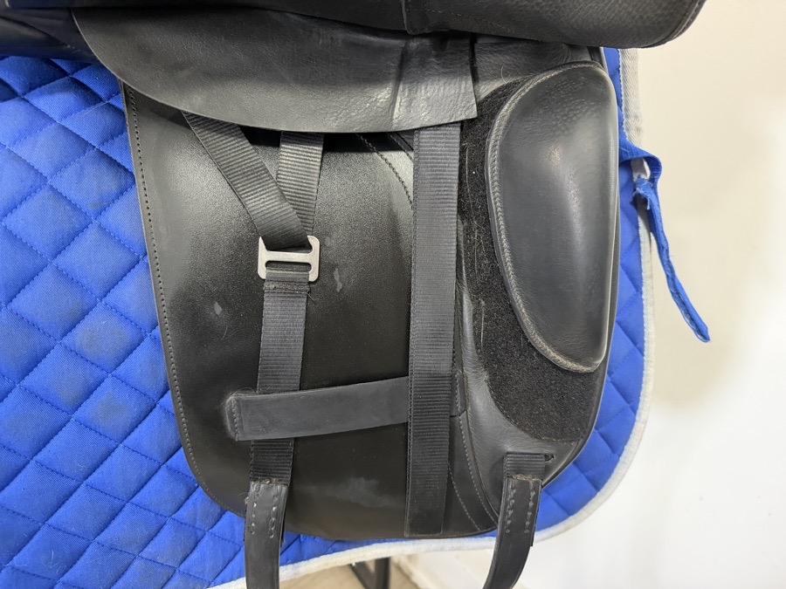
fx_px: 545
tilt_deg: -24.4
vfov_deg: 56.8
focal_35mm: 24
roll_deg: -4.9
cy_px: 294
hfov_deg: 71.6
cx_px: 393
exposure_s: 1/52
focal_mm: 6.76
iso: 800
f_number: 1.78
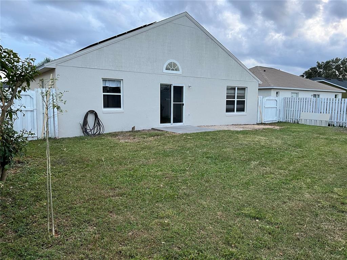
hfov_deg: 67.3
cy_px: 130
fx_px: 261
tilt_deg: -6.2
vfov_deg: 53.1
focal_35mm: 26
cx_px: 174
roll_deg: -1.0
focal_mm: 5.7
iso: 125
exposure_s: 1/97
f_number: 1.5
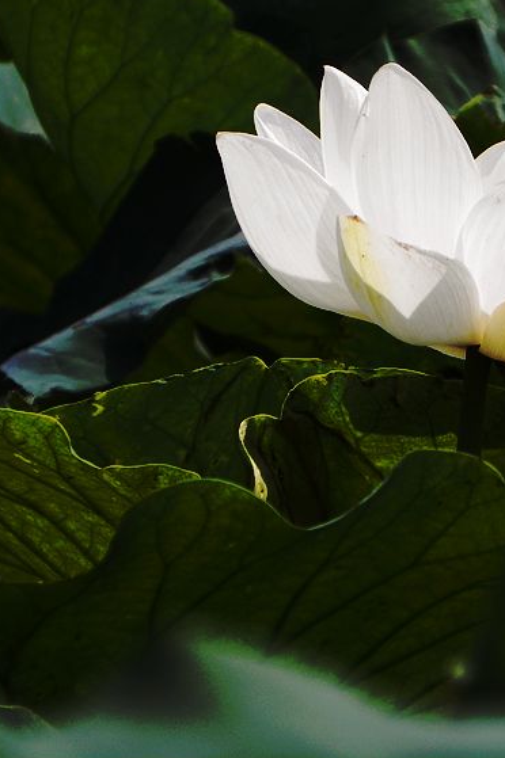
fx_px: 12808
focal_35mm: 608
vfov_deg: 3.4
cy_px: 353
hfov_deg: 2.3
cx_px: 338
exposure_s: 1/400
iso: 64
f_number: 5
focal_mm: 72.7
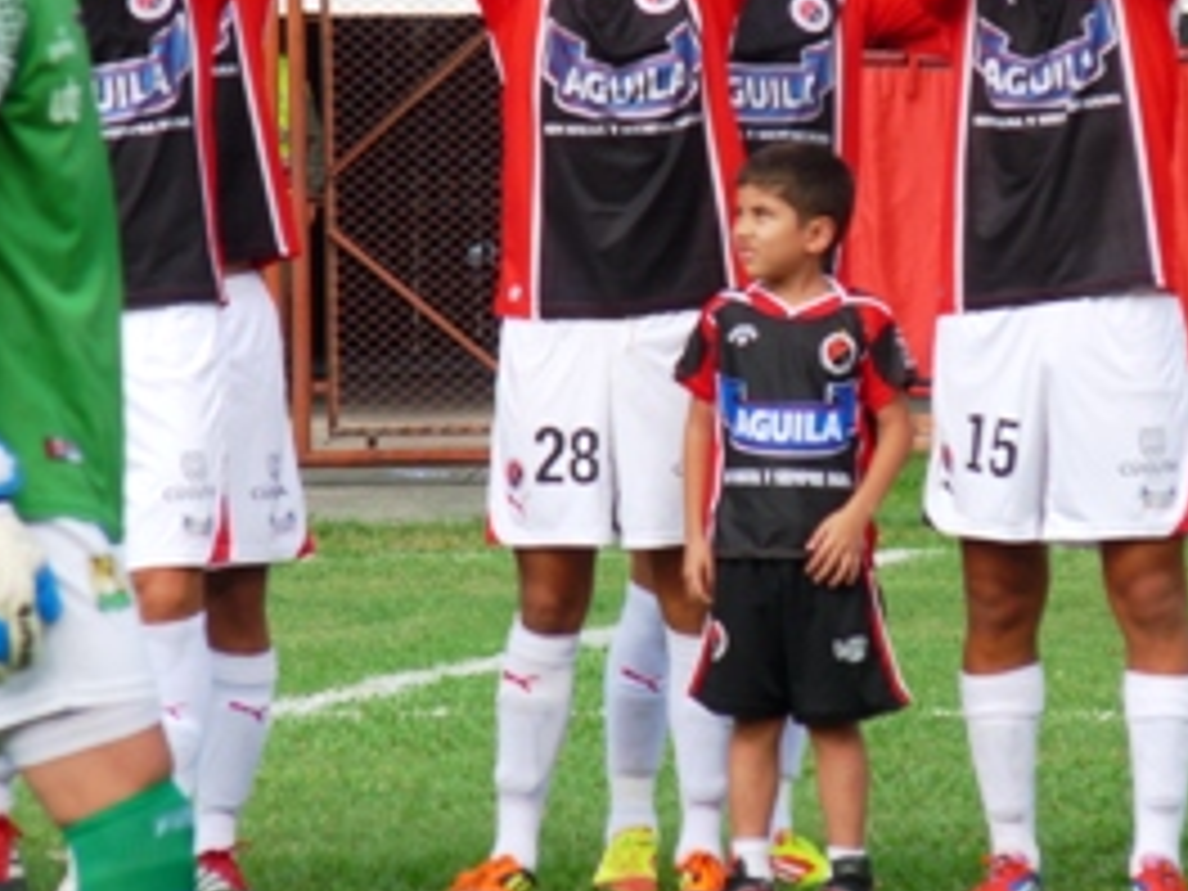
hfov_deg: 3.1
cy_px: 310
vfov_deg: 2.4
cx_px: 578
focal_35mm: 631
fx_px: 21656
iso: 100
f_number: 5.6
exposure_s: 1/200
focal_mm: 81.2
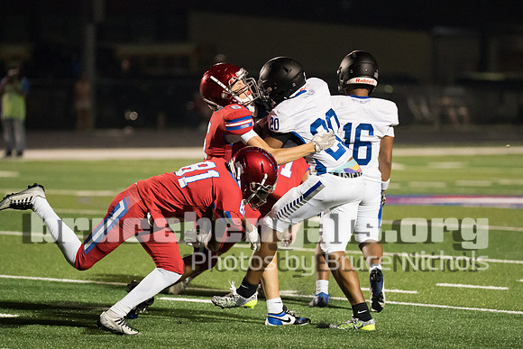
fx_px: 3889
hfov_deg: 7.7
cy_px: 171
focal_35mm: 268
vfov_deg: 5.1
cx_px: 279
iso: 10000
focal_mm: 200
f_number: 2.8
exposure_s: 1/1250
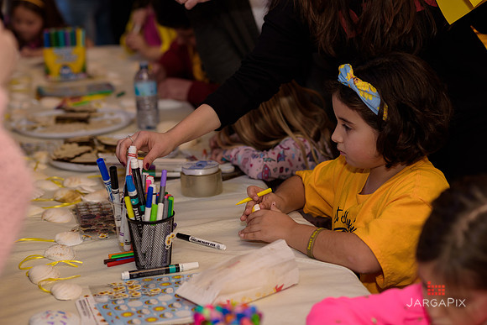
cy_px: 162
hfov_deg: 23.9
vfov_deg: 16.1
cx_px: 244
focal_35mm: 85
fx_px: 1150
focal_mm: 85
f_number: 3.2
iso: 160
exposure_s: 1/160
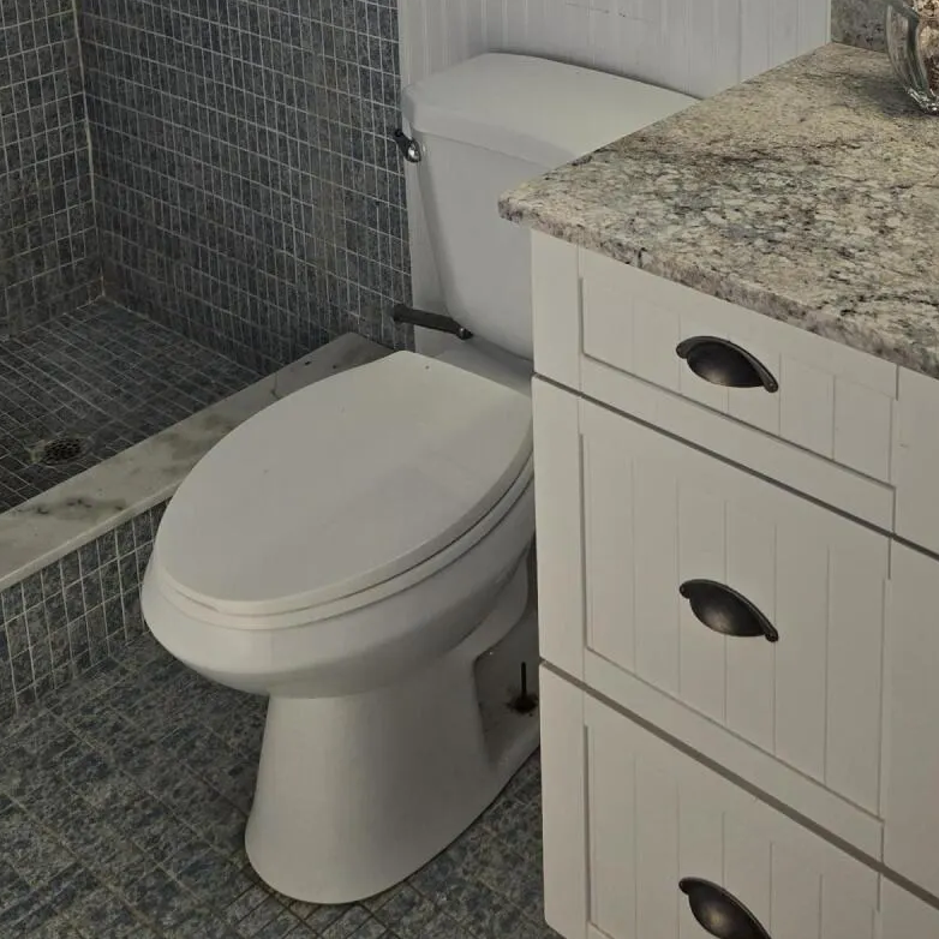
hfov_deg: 32.6
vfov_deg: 29.8
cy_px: -70
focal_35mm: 52
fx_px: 1596
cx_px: 603
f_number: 1.8
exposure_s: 1/120
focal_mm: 5.4
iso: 32
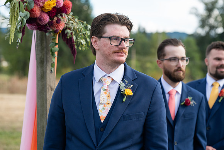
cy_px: 75
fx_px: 641
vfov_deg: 13.3
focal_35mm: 103
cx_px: 112
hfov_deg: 19.8
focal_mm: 103
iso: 400
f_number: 4.5
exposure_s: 1/1000
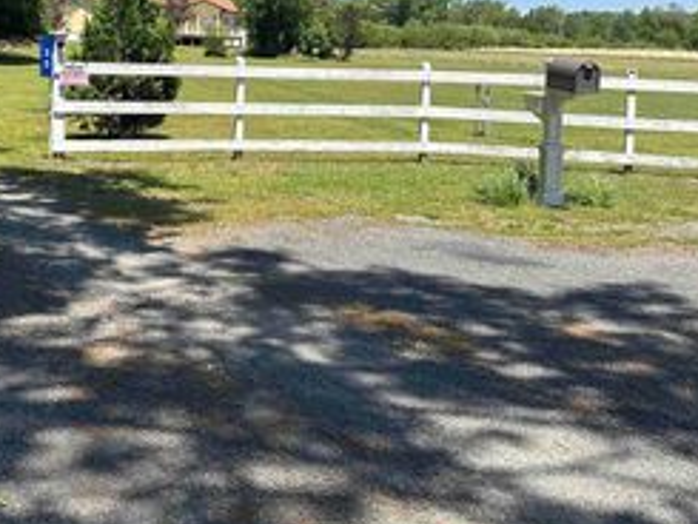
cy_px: 95
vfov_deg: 29.0
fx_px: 989
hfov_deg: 37.6
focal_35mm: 49
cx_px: 145
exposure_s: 1/3356
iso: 80
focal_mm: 6.86
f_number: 1.78
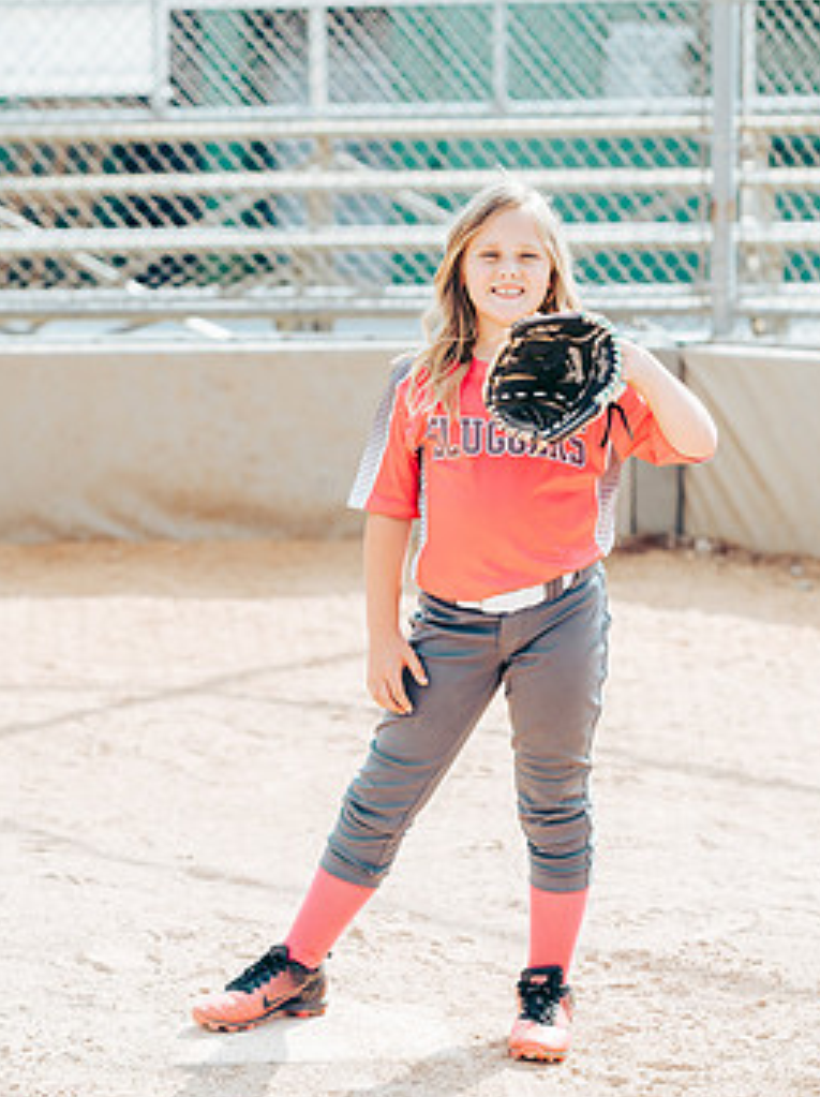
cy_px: 605
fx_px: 3418
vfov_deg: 18.2
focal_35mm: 108
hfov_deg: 13.7
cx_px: 424
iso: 160
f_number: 2.8
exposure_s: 1/1600
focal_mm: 85
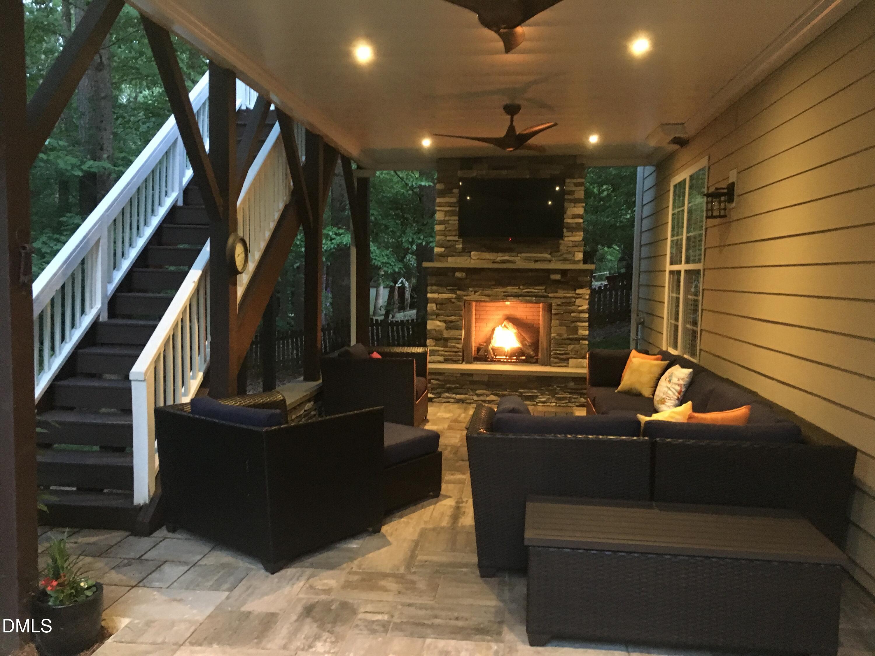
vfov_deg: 48.2
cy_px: 328
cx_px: 438
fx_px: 733
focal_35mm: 29
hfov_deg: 61.7
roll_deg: -1.7
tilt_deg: -3.0
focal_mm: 4.15
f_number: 2.2
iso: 400
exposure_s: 1/15
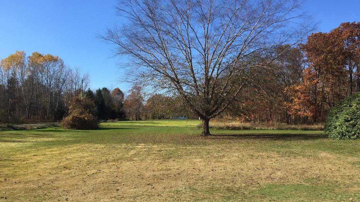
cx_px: 181
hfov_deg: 61.0
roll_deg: -0.9
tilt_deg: +0.4
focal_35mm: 32
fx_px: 306
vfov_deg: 36.6
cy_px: 115
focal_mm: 4.15
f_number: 2.2
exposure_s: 1/1261
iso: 25
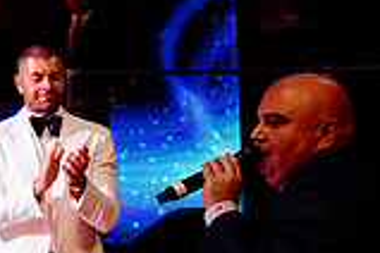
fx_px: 1351
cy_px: 128
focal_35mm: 128
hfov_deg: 14.7
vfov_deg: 10.7
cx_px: -213
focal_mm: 35
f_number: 5
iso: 2000
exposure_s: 1/200
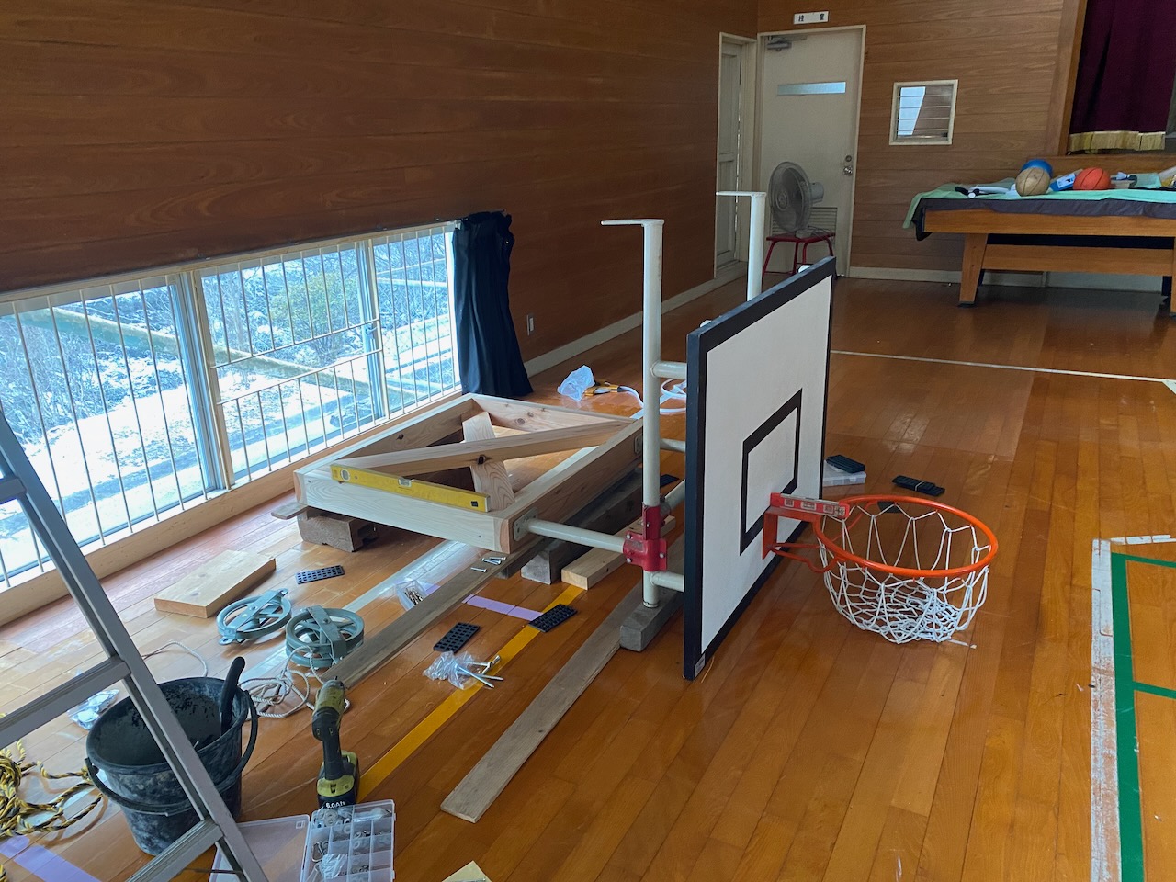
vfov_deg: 53.1
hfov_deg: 67.3
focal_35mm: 26
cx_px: 588
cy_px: 441
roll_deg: +1.0
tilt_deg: -19.3
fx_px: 883
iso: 250
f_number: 1.8
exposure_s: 1/60
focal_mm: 4.25
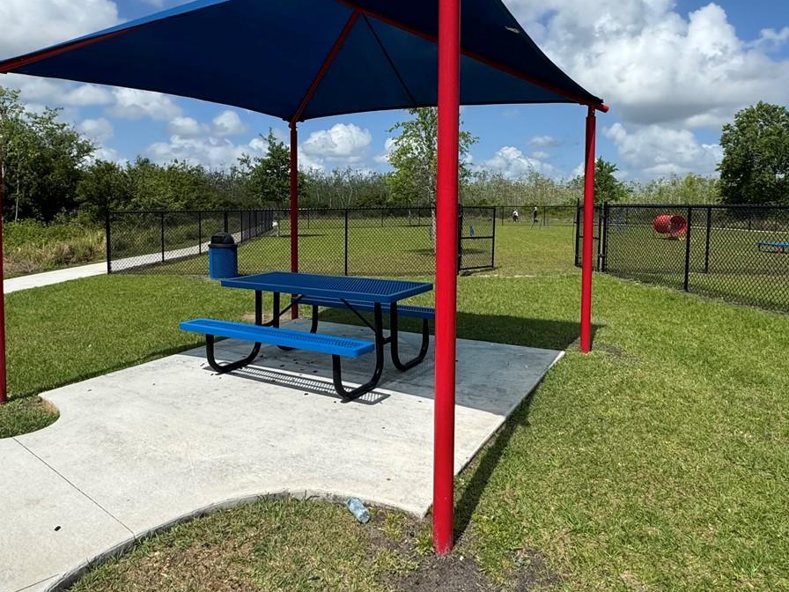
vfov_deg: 54.6
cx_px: 366
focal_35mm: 25
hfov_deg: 69.3
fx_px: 570
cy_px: 249
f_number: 2.2
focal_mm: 2.22
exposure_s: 1/3247
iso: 50
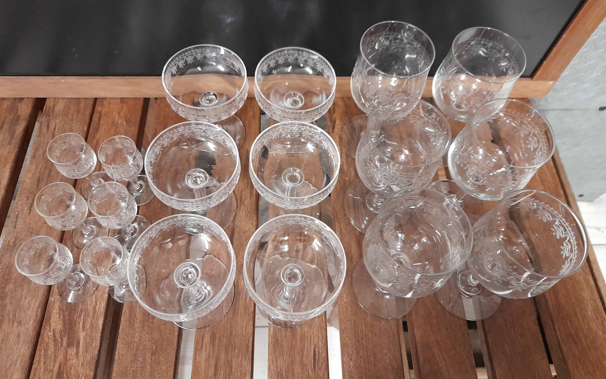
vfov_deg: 45.9
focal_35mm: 27
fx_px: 446
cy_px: 164
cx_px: 304
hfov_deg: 68.4
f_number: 2
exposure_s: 1/25
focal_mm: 4.6
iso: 500
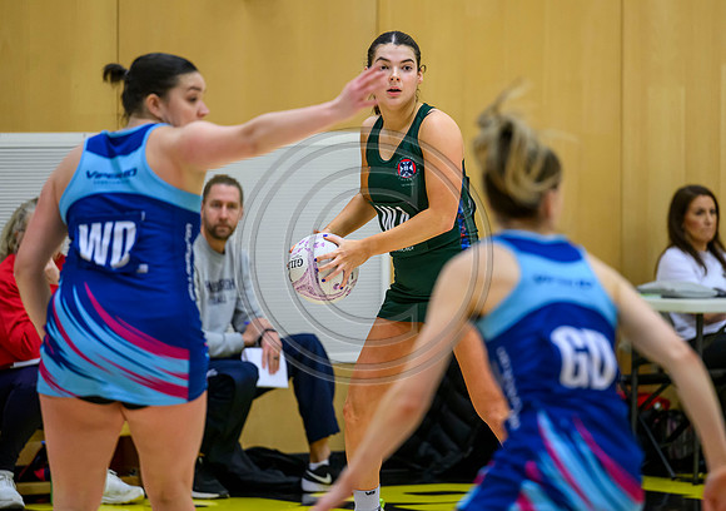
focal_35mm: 256
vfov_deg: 5.6
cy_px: 242
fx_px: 5243
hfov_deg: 7.9
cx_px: 383
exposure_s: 1/1000
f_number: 2.8
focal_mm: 200
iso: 3200
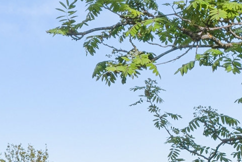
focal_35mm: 445
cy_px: 318
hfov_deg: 4.6
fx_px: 2993
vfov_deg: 3.1
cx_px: 223
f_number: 10
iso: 200
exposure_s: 1/320
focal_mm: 48
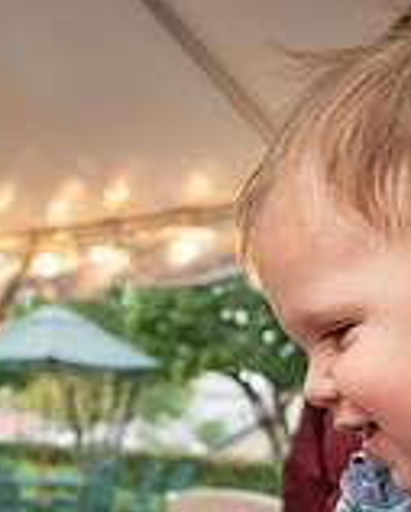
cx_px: 201
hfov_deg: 21.3
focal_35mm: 72
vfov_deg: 25.1
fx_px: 1092
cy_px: 515
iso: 800
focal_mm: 18
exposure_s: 1/60
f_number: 4
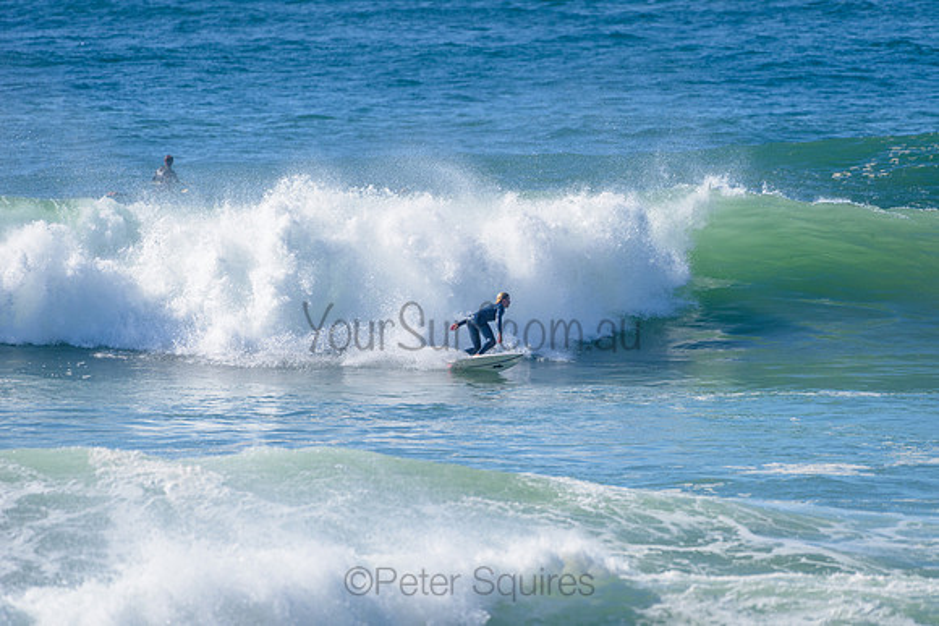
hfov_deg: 3.7
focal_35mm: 553
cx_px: 515
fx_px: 14435
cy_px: 287
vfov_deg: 2.5
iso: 200
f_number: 5.6
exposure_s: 1/2000
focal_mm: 500
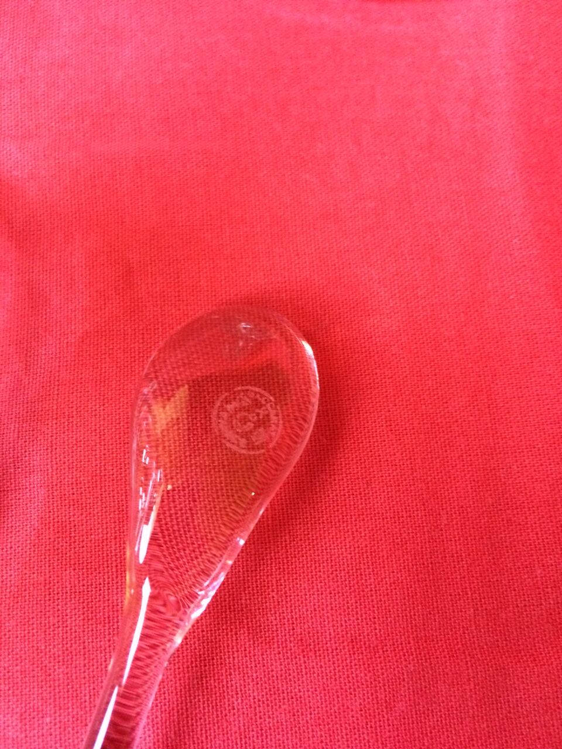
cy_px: 374
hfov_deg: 48.2
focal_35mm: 29
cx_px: 281
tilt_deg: -77.5
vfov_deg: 61.7
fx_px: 628
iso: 400
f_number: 2.2
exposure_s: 1/17
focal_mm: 4.15
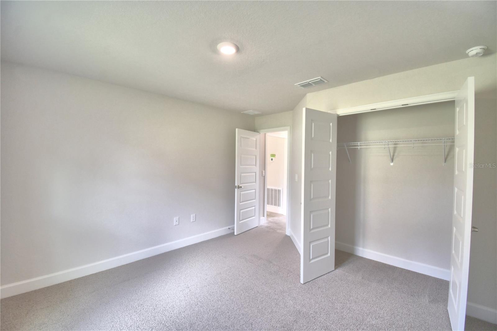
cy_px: 166
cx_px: 248
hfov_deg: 100.4
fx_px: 207
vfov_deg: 77.3
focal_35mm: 15
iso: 400
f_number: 4.5
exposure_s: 1/50
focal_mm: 10
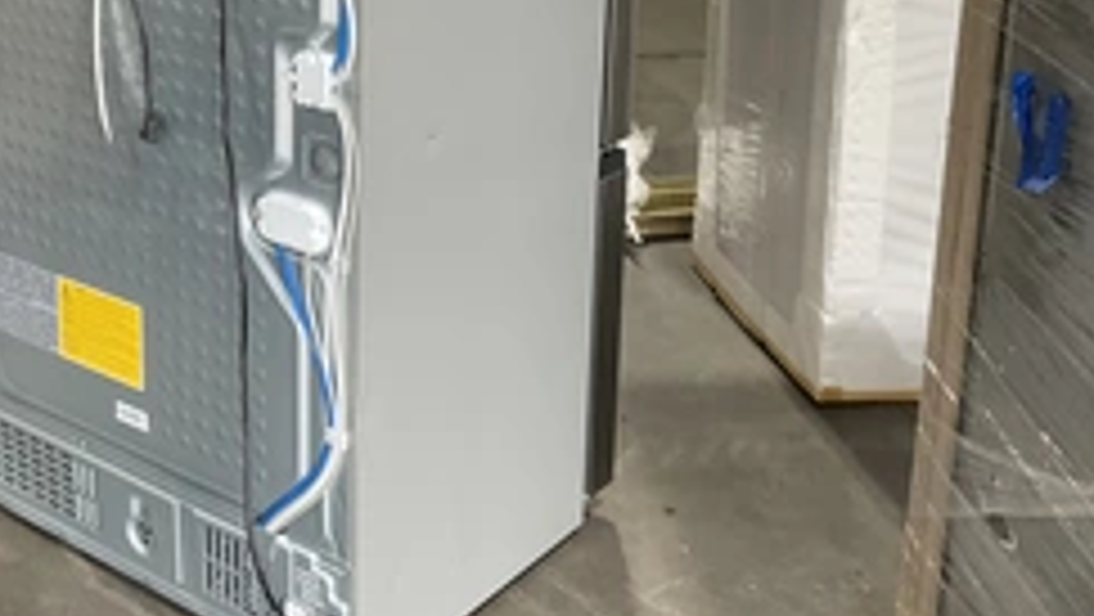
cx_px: 356
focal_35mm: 52
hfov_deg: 39.3
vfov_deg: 22.5
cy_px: 63
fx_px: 1509
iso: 100
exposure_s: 1/60
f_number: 1.8
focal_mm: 3
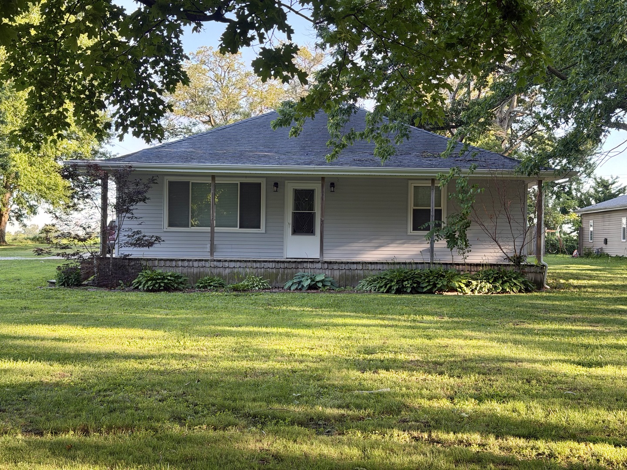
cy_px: 235
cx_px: 314
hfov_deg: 39.7
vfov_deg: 30.3
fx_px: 869
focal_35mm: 48
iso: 64
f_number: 1.78
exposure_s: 1/172
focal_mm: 6.76
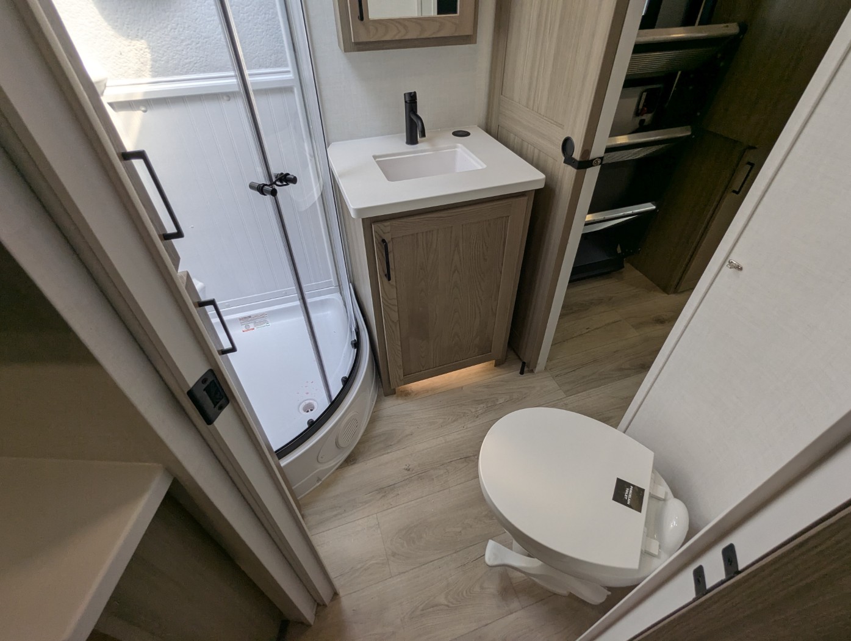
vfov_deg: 78.2
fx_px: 394
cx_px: 426
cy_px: 320
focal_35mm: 16
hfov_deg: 94.4
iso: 60
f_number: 2.2
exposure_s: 1/220
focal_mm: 2.35
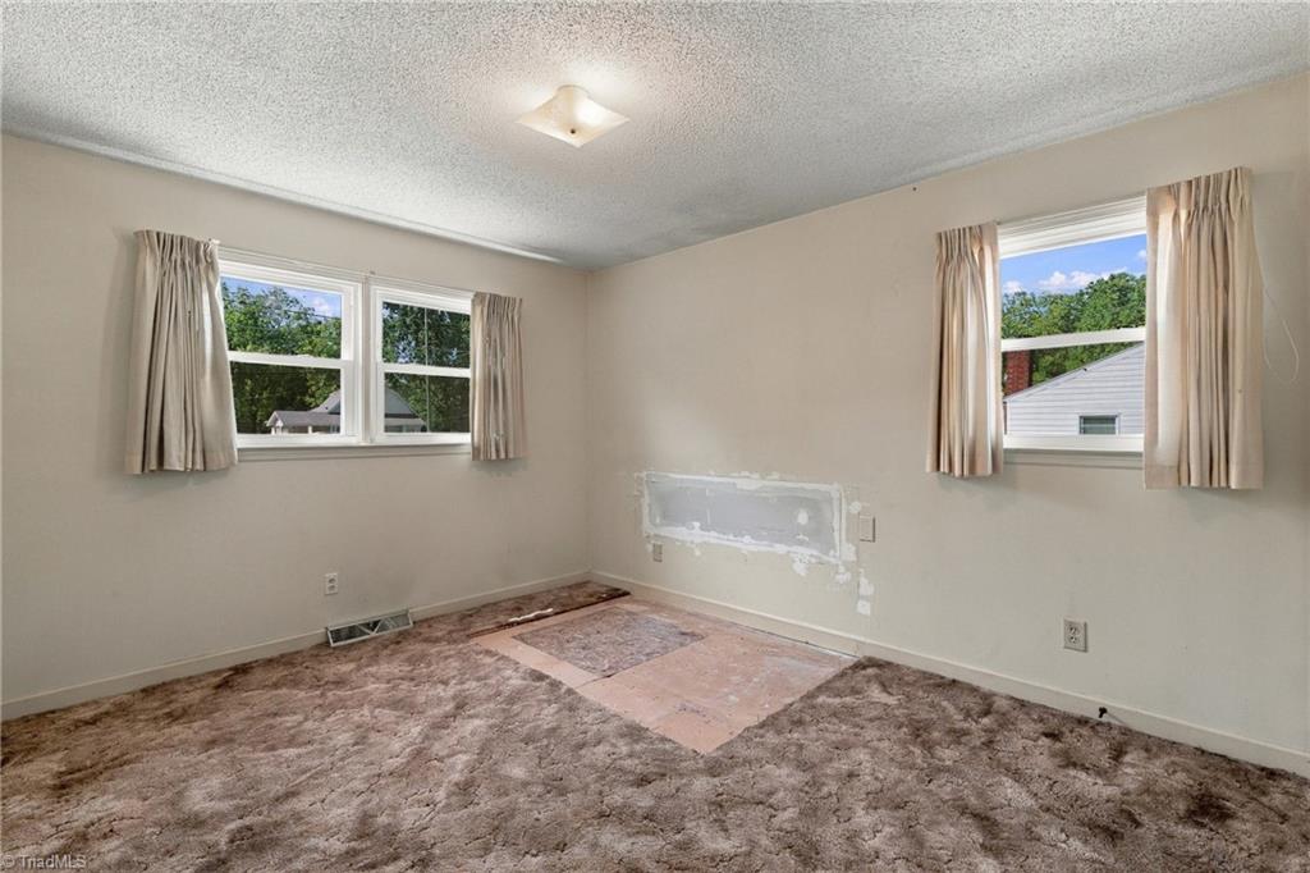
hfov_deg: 96.8
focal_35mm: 16
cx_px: 655
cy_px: 436
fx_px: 582
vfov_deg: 73.7
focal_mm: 16
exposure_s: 1/80
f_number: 7.1
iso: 640
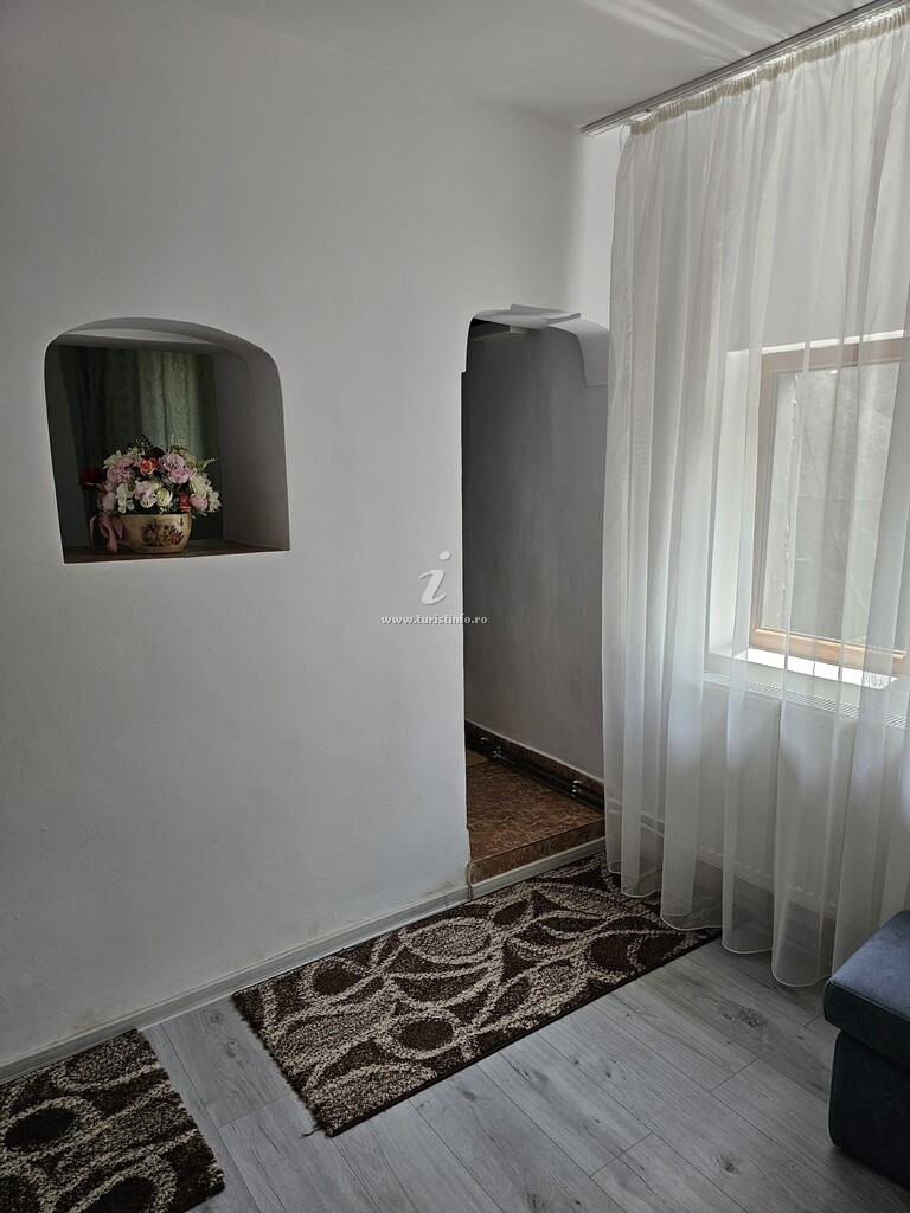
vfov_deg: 73.9
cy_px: 606
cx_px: 455
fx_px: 806
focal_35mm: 23
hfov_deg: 58.9
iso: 80
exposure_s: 1/120
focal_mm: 6.3
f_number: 1.7
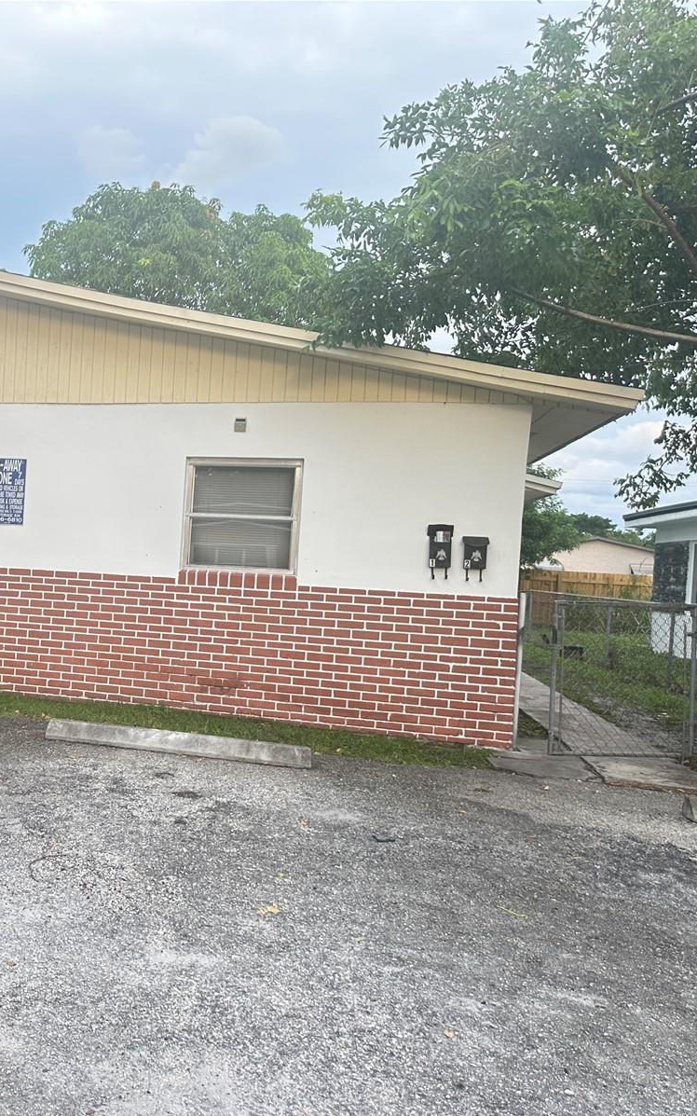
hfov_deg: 33.9
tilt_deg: -0.8
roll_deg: -3.8
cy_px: 558
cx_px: -3
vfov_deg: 56.7
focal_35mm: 34
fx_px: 1033
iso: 80
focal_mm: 6.86
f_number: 1.78
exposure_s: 1/163
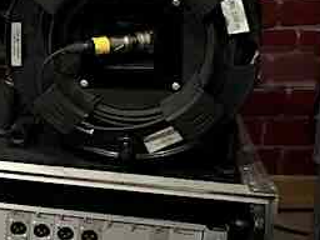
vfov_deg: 11.3
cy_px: 66
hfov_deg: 12.5
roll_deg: +1.9
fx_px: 1211
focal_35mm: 131
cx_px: -396
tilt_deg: -16.2
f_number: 1.8
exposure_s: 1/5
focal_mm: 3.99
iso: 100
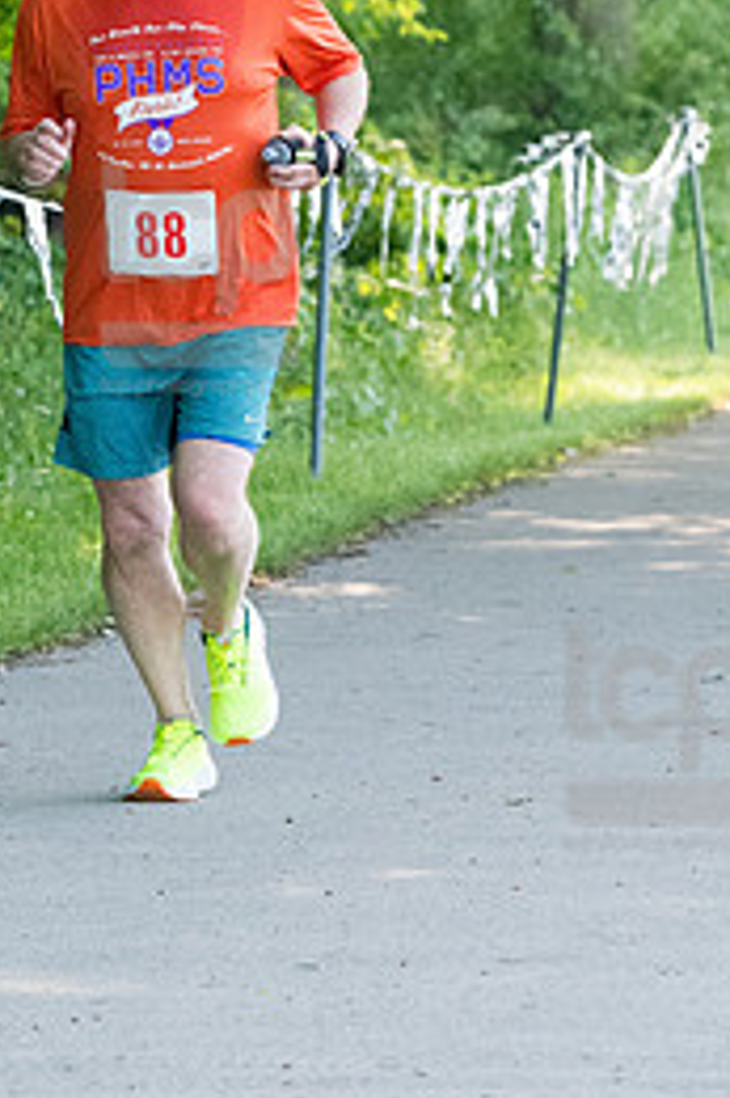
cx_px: 200
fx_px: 10629
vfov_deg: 5.9
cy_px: 279
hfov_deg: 3.9
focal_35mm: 349
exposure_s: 1/1600
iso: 4000
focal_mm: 135
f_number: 5.6
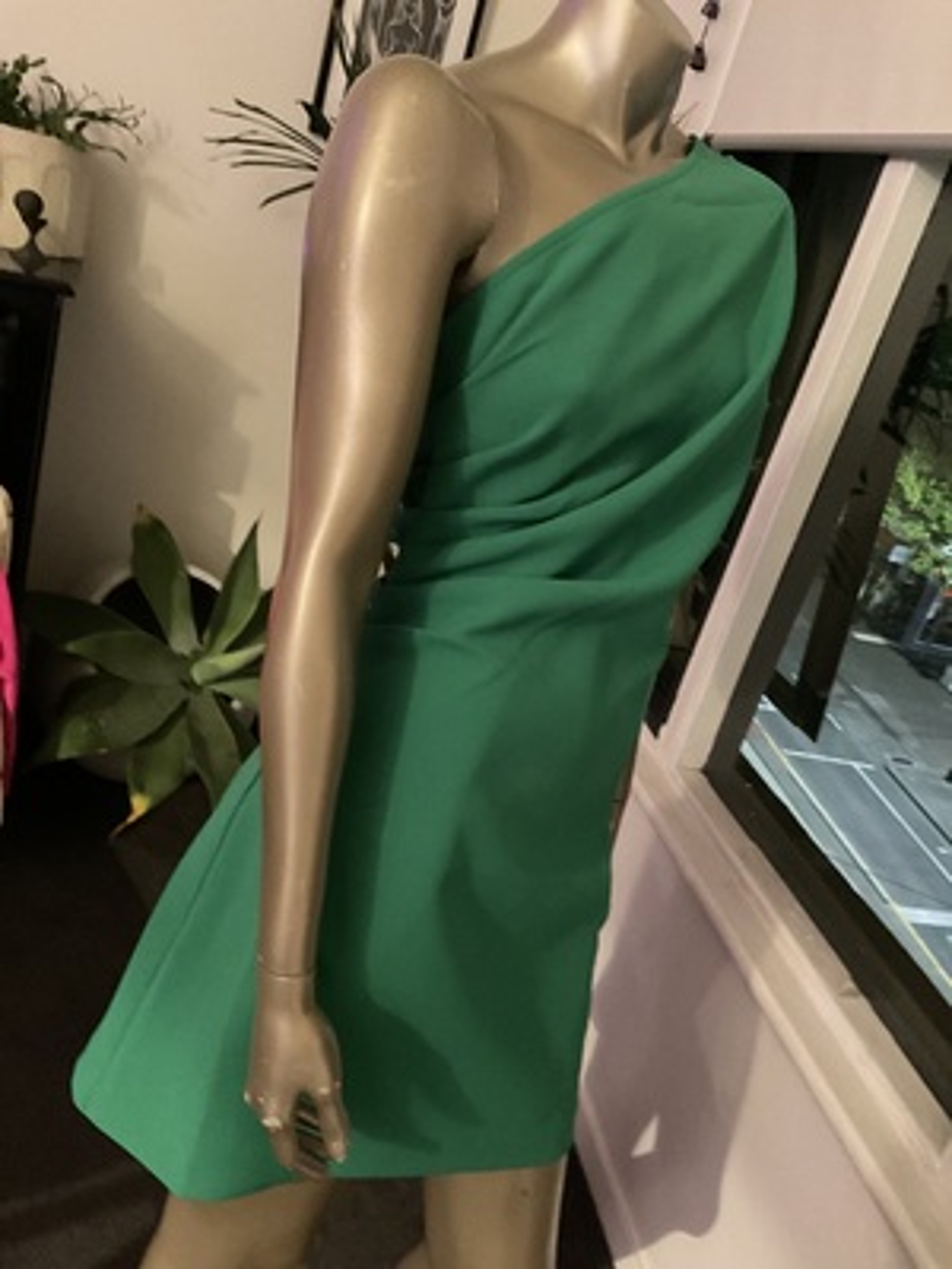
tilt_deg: -20.4
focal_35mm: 29
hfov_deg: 48.2
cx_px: 476
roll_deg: -16.1
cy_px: 634
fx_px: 1063
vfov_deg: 61.7
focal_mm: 3
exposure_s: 1/20
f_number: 1.8
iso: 500
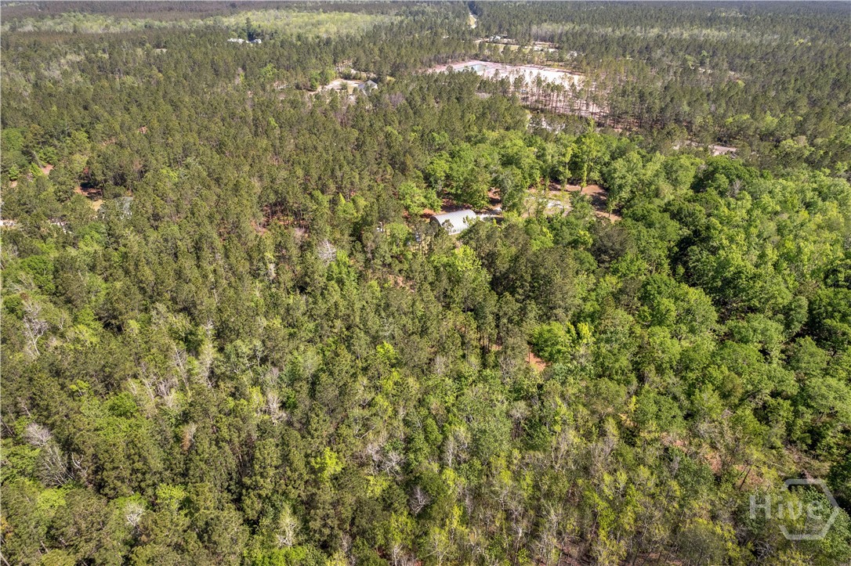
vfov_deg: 57.2
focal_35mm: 22
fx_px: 520
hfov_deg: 78.6
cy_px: 283
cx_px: 426
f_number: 2.8
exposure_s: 1/1250
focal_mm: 8.38
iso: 110
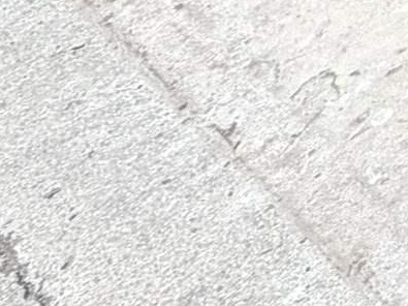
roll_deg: +1.0
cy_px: -851
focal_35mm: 109
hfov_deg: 9.8
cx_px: 1404
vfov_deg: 8.5
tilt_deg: -17.8
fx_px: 1284
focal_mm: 2.22
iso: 64
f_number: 2.2
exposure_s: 1/164
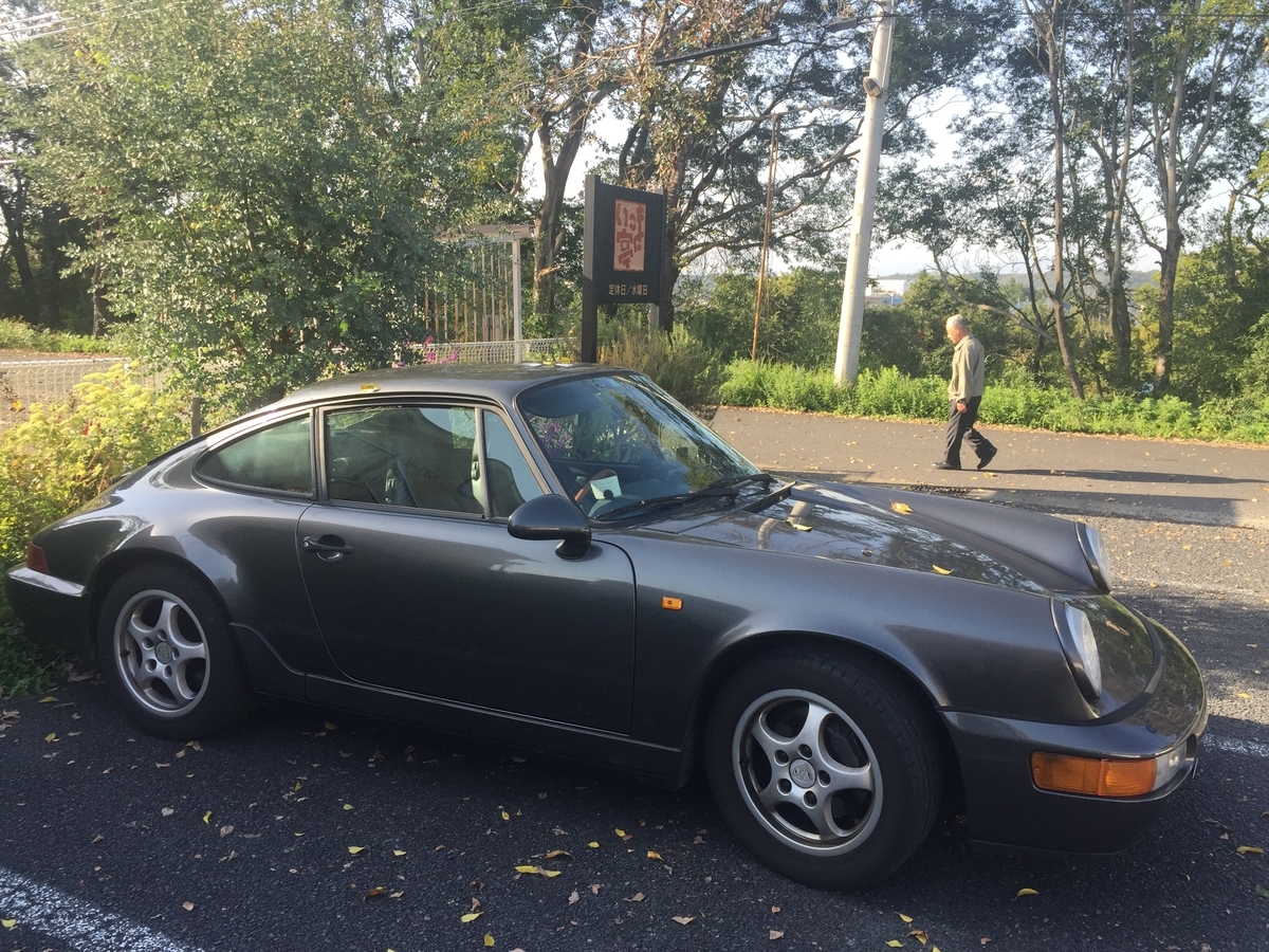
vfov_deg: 48.2
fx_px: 1063
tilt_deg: -8.2
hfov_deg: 61.7
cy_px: 476
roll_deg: -2.5
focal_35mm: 29
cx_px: 634
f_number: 2.2
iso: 32
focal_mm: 4.15
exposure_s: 1/449
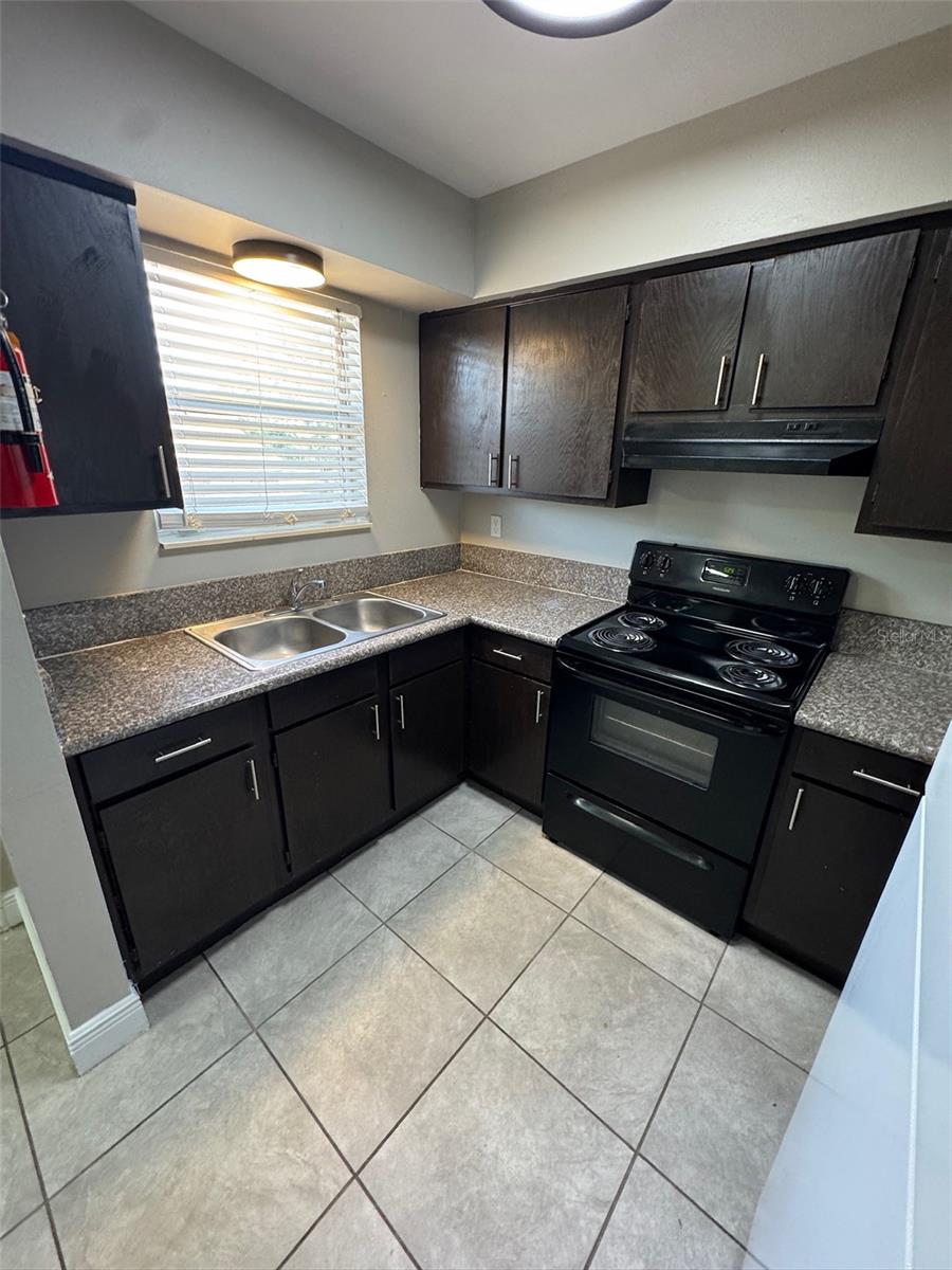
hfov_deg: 85.7
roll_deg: -1.9
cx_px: 476
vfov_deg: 102.1
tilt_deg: -18.5
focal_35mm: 14
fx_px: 513
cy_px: 635
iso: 200
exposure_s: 1/60
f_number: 2.2
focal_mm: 2.22
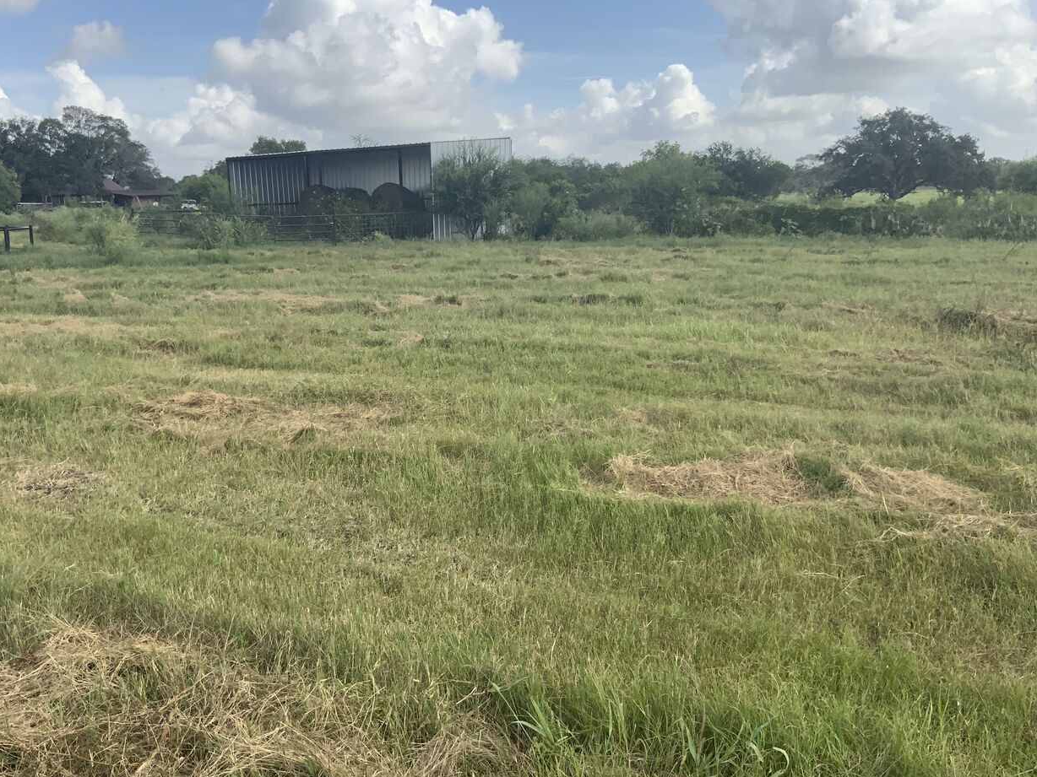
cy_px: 400
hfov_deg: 53.8
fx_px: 1019
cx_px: 443
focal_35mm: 34
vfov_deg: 41.8
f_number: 1.8
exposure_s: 1/1490
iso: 16
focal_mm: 3
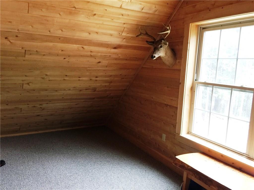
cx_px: 127
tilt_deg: -8.6
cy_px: 95
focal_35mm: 29
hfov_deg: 61.7
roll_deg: -3.6
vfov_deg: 48.2
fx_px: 213
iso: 64
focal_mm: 4.15
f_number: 2.2
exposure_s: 1/15
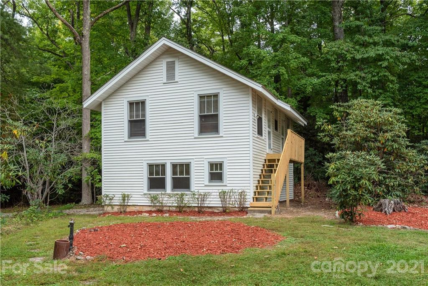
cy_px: 143
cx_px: 214
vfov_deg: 41.1
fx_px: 380
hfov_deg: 58.7
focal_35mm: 32
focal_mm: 32
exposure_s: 1/400
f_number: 7.1
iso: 320
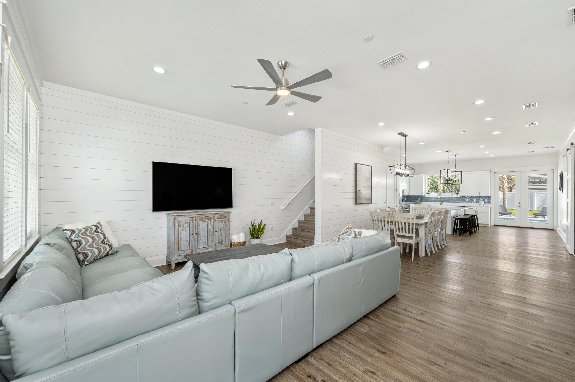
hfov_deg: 104.3
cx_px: 288
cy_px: 191
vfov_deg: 81.1
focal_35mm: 14
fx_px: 223
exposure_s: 1/30
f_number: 9
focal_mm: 14
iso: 320
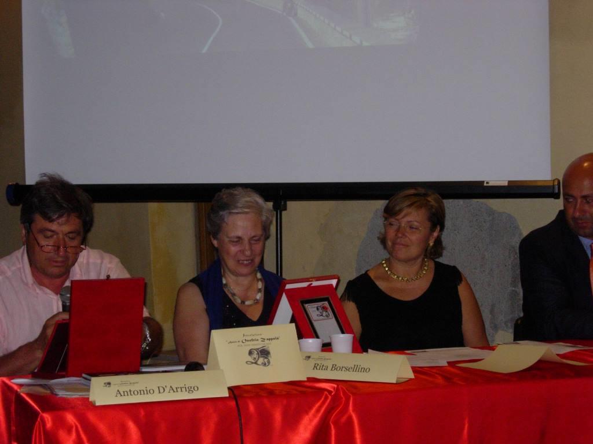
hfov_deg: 19.1
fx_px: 1764
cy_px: 222
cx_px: 296
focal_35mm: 103
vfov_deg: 14.4
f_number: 4.6
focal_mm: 21.3
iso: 200
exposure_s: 1/161
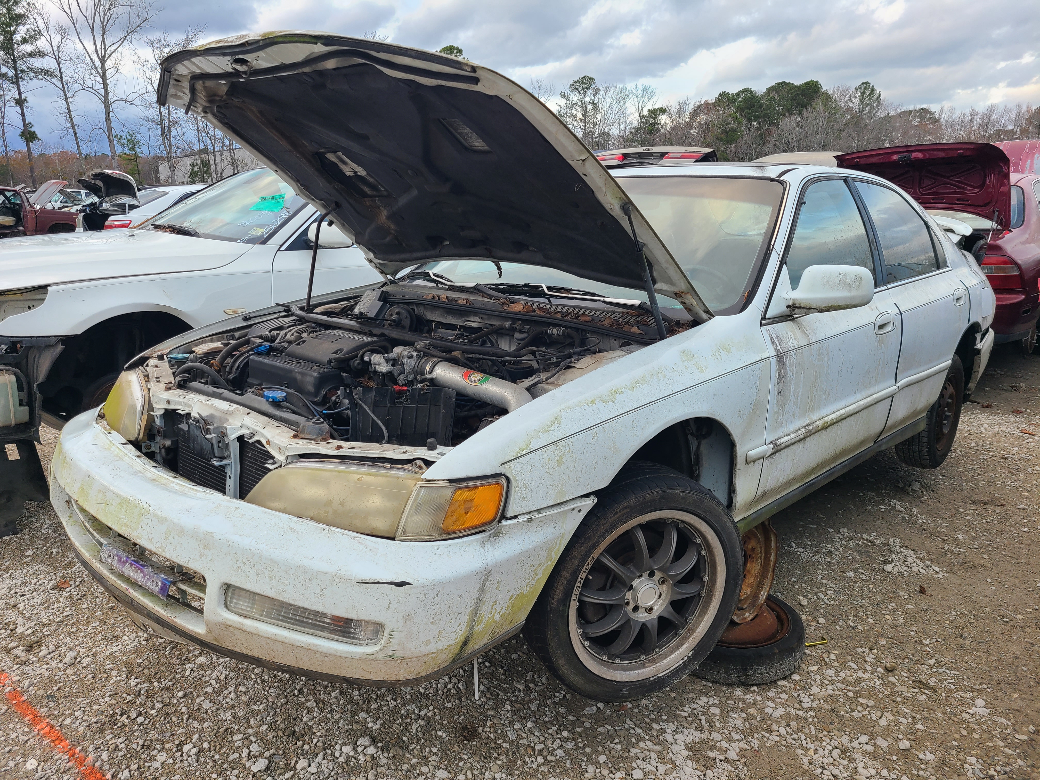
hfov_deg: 67.3
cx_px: 520
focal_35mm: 26
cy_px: 390
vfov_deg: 53.1
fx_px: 781
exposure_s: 1/230
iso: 40
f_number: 1.8
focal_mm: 5.4
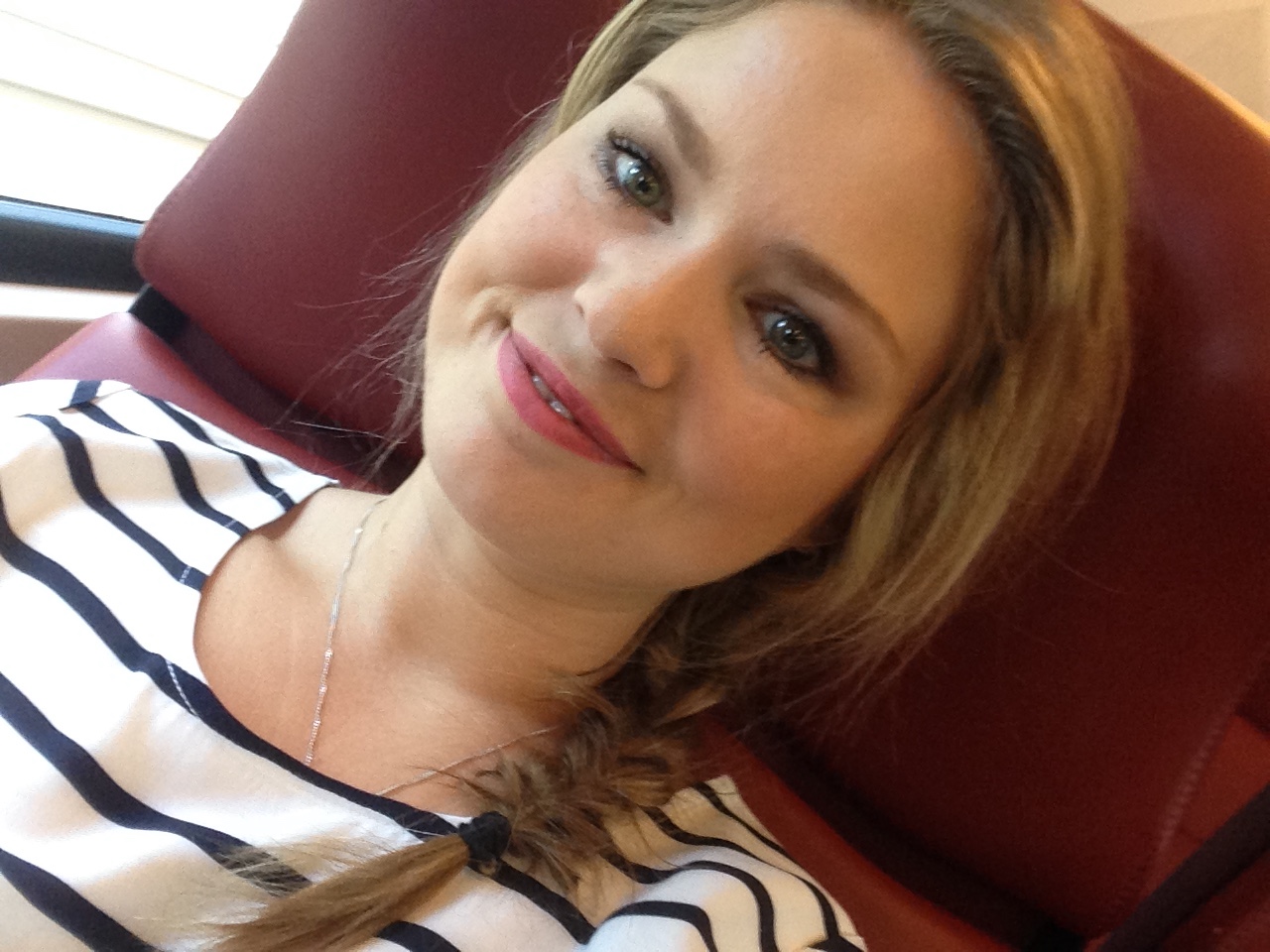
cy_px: 476
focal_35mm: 35
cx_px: 635
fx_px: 1284
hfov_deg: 52.6
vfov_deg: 40.7
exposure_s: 1/30
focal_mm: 2.18
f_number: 2.4
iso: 100
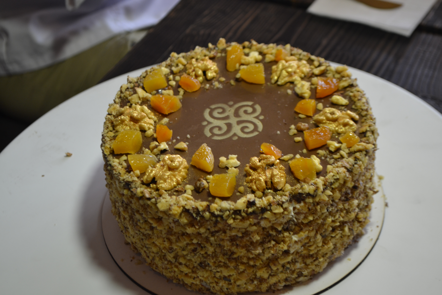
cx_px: 221
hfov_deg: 28.1
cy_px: 148
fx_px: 884
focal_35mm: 72
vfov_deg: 18.9
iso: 400
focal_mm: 48
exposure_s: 1/20
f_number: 5.6
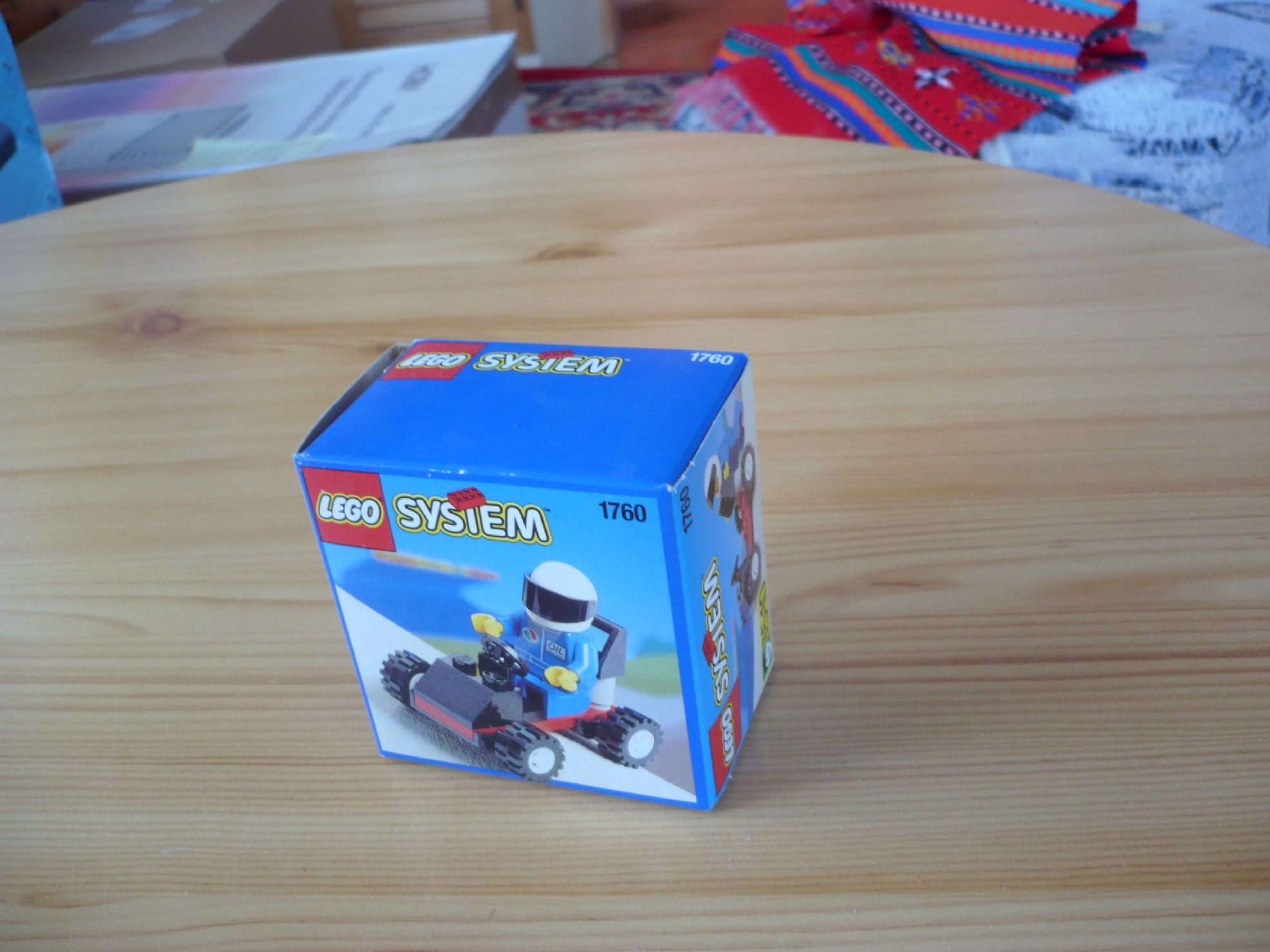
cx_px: 635
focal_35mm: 35
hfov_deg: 52.6
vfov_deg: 40.7
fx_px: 1284
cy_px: 476
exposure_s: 1/20
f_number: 2.8
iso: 100
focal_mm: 5.8
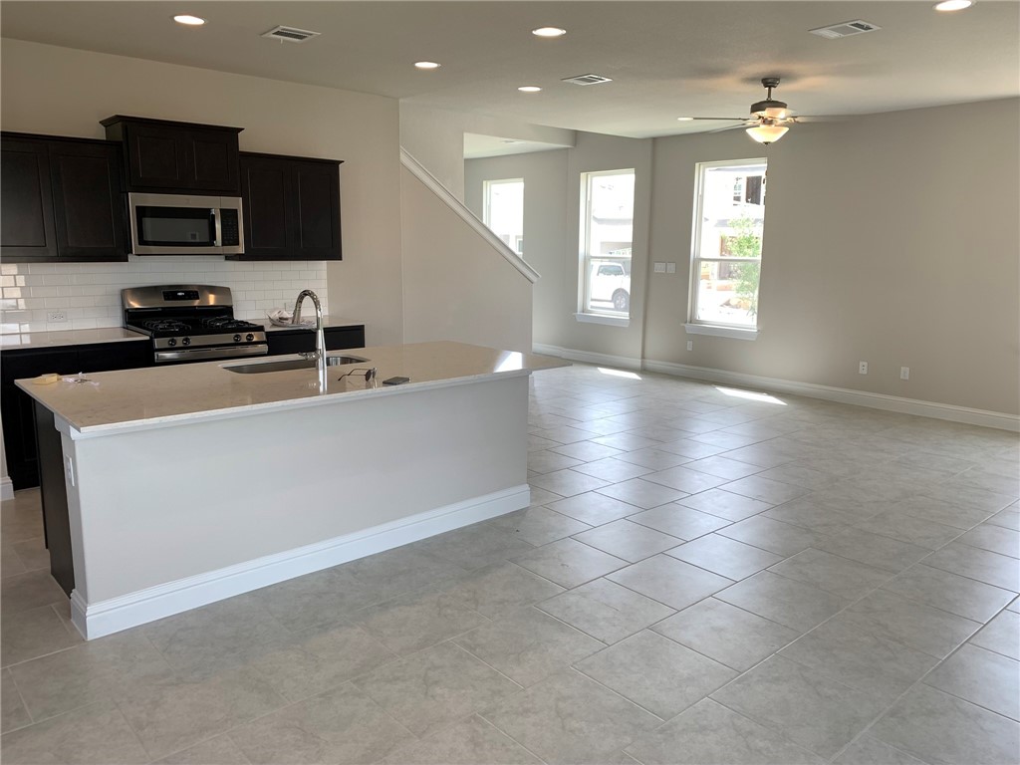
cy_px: 382
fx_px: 766
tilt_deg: -8.3
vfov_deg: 53.1
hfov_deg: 67.3
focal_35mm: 26
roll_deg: -1.5
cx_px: 510
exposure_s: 1/120
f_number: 1.8
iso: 25
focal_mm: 4.25
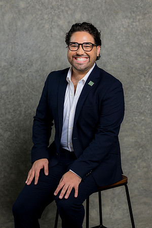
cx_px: 76
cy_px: 114
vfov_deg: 23.9
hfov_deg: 16.1
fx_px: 538
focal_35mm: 85
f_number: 5
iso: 125
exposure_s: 1/200
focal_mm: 85
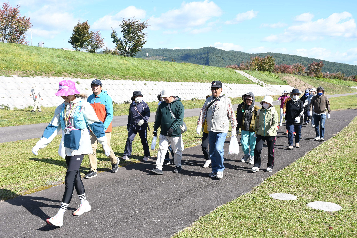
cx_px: 178
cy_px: 119
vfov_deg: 33.4
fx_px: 397
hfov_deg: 48.5
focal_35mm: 40
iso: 100
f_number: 6.3
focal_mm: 27
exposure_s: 1/200
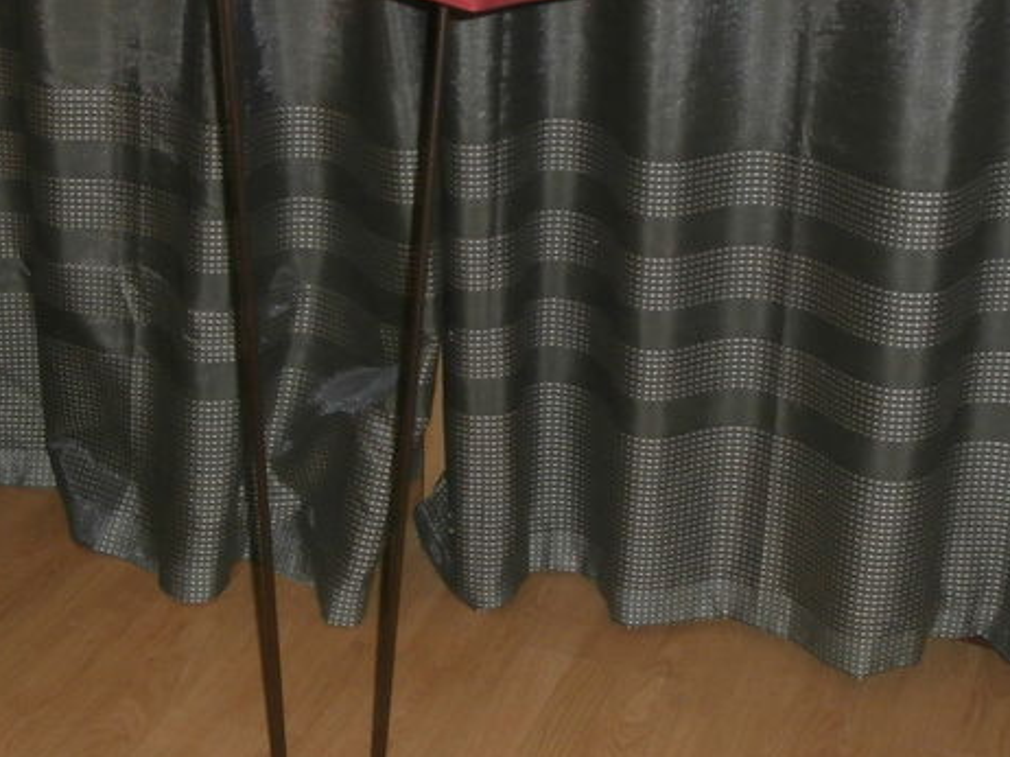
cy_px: 238
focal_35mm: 65
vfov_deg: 22.5
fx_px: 1896
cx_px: 477
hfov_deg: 29.8
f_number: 3.5
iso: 250
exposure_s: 1/30
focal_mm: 5.36
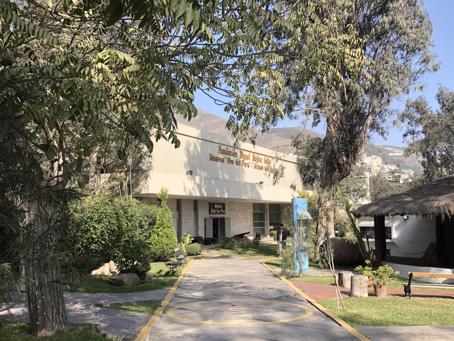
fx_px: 472
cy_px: 201
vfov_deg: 39.5
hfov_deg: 51.4
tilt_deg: +2.5
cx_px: 229
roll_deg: +1.4
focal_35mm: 36
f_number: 1.8
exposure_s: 1/867
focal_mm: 4
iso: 20
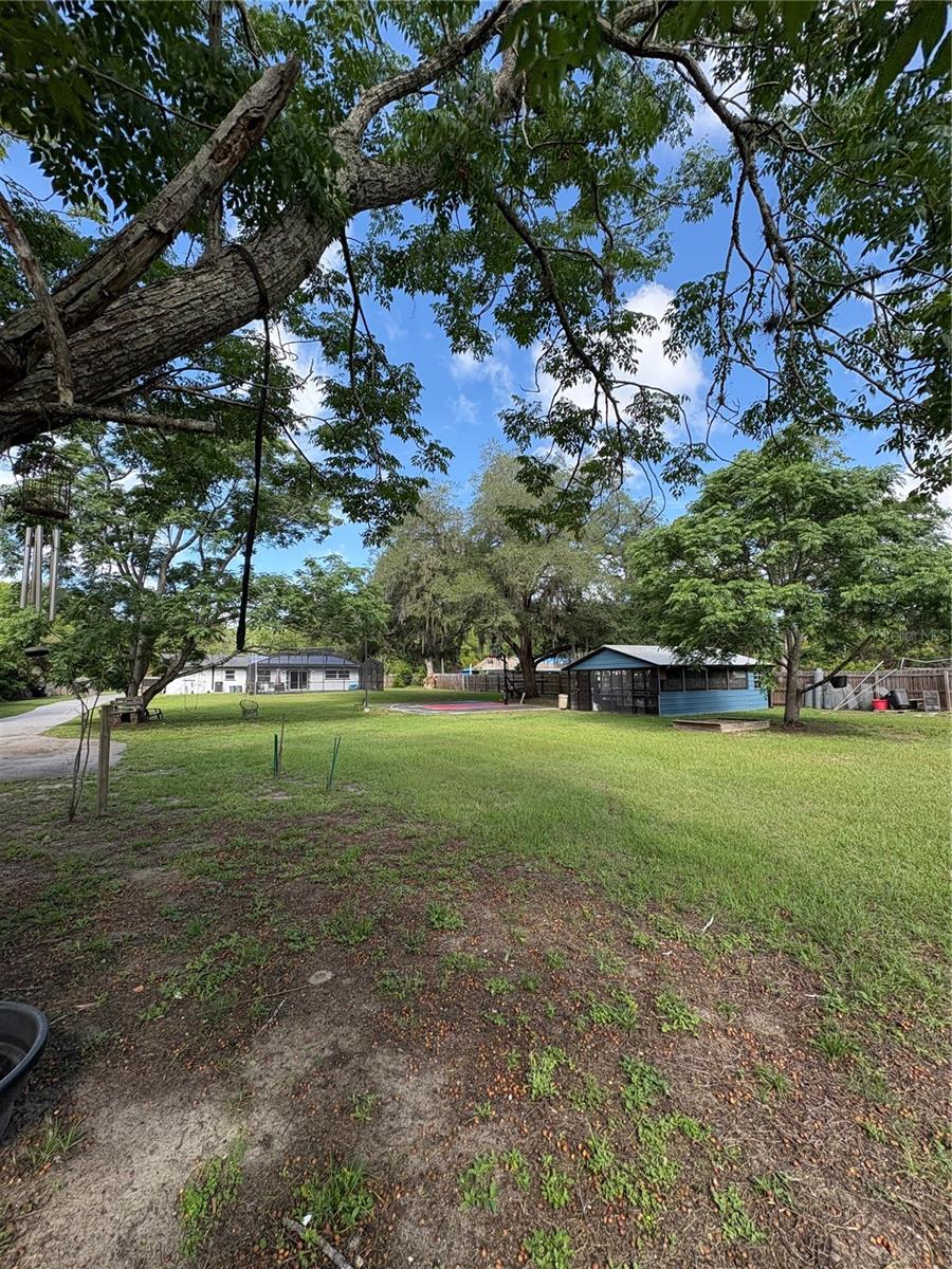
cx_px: 476
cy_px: 634
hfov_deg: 85.7
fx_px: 513
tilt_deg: +6.9
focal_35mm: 14
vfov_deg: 102.1
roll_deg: +0.5
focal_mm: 2.22
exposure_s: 1/646
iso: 64
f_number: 2.2
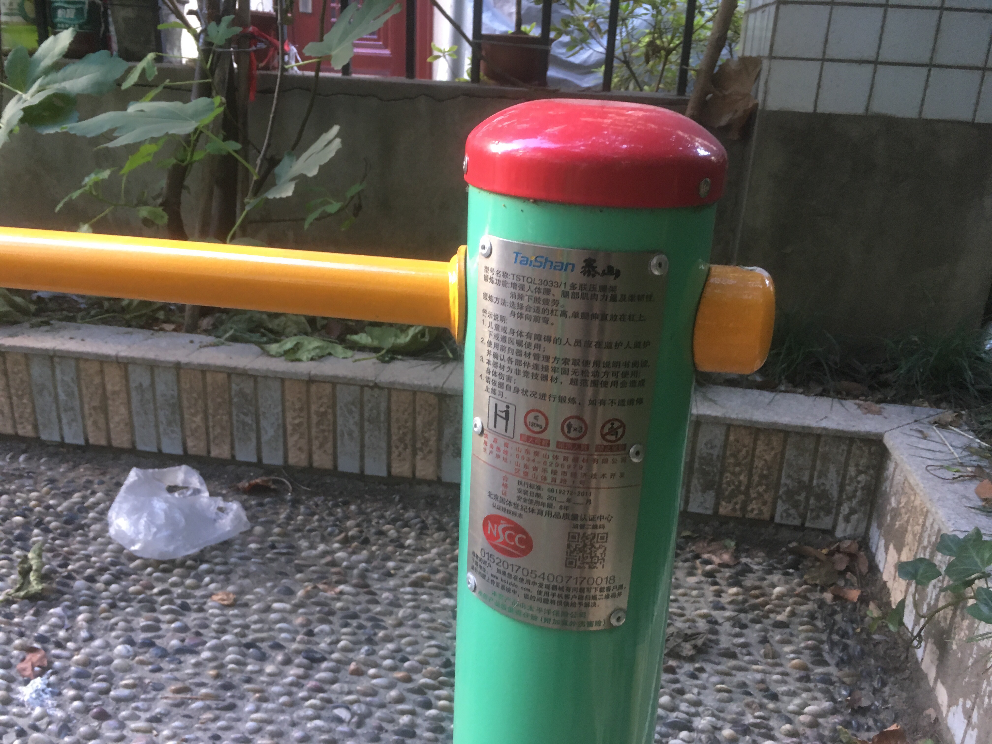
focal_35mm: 29
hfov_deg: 61.7
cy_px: 372
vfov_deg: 48.2
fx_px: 831
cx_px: 496
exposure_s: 1/33
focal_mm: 4.15
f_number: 2.2
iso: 125
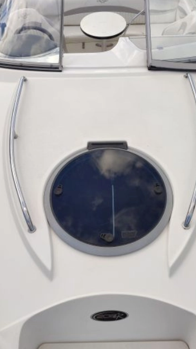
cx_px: 108
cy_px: 155
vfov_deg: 60.9
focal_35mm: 32
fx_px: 296
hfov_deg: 36.6
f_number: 1.9
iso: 50
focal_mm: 6.04
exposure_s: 1/297
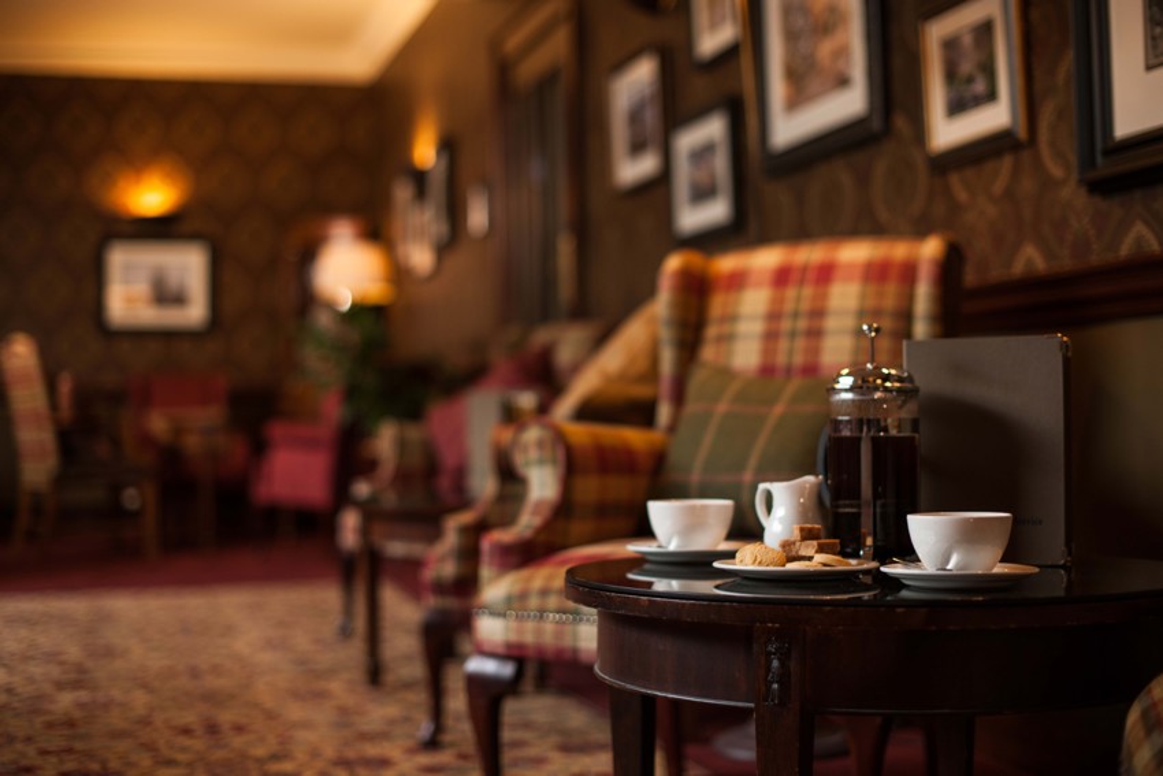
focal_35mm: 50
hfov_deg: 39.6
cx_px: 582
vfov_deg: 27.0
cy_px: 388
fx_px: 1615
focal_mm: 50
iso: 200
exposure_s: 1/30
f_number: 2
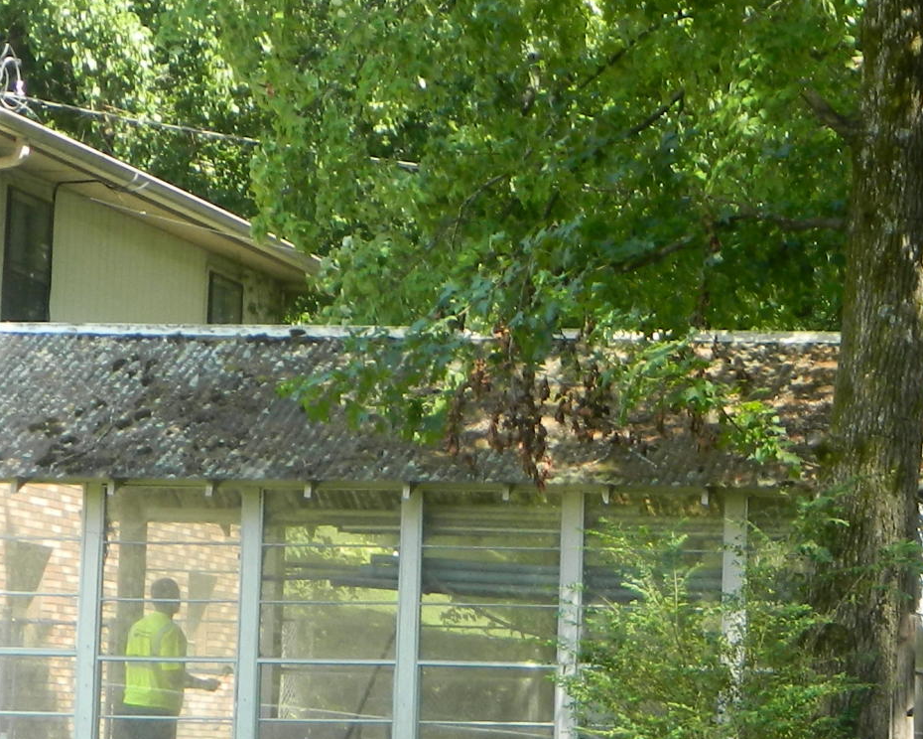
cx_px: 1103
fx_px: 4043
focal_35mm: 148
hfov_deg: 12.7
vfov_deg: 10.4
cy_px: 589
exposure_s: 1/100
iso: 80
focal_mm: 8.4
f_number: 3.6
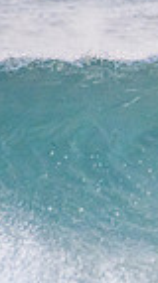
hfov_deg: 0.5
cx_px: 558
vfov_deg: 0.8
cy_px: 110
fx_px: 19468
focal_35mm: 2603
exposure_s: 1/2000
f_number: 5.6
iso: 1100
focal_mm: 500
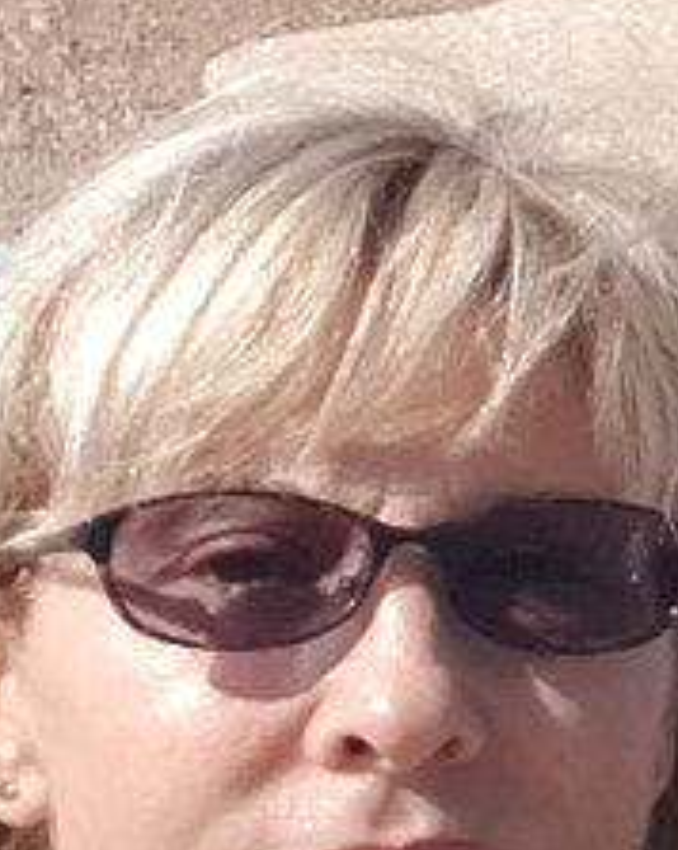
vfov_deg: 11.0
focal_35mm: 175
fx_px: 4395
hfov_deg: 7.6
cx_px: 2144
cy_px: 183
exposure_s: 1/1624
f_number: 1.7
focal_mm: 2.95
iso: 40
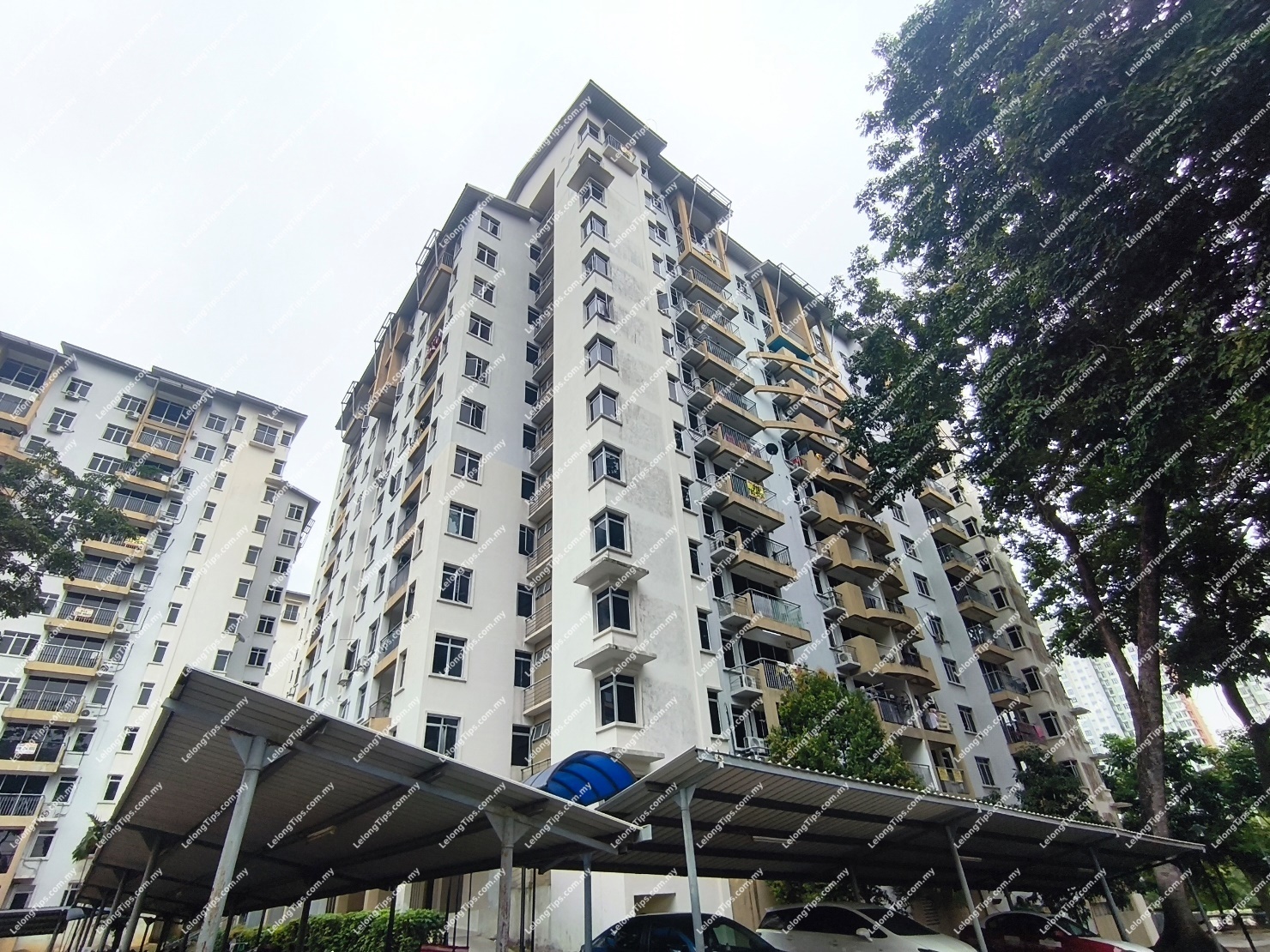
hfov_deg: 98.2
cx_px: 635
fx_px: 550
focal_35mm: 15
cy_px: 476
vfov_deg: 81.7
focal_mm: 1.65
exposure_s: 1/1188
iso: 50
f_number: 2.2
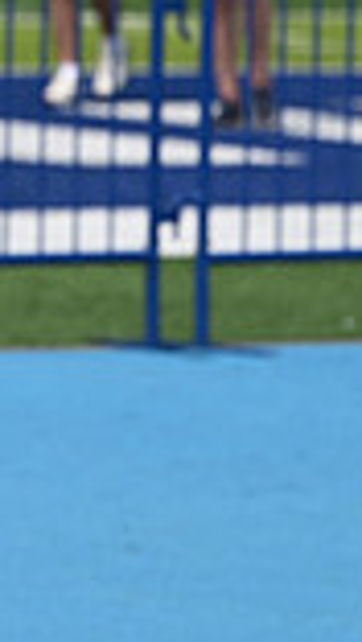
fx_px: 8957
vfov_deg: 4.1
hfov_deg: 2.3
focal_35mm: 526
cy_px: 290
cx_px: -757
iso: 320
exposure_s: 1/2500
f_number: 4.5
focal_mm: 135
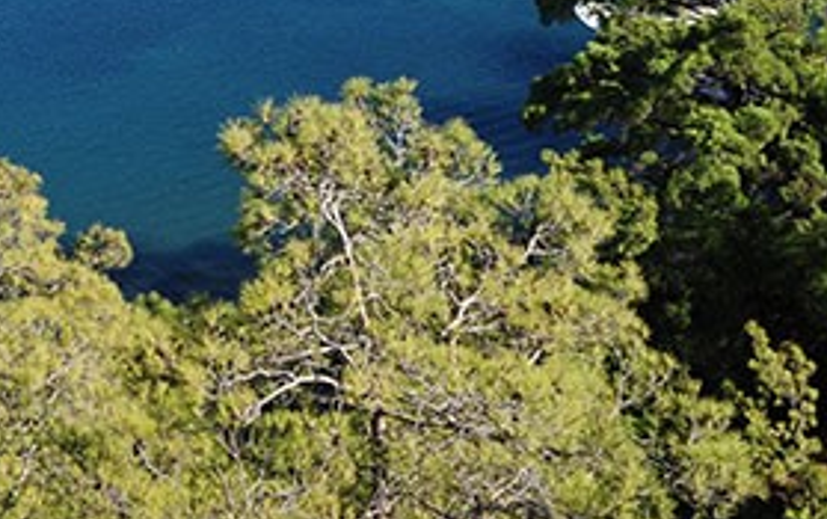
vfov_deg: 10.8
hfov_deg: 18.3
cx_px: 181
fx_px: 2549
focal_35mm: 113
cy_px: -455
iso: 200
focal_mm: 31
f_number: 14
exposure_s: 1/100
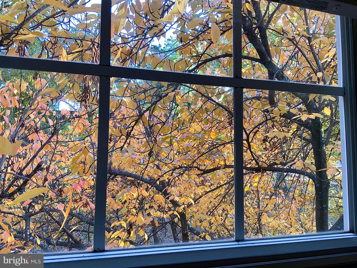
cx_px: 178
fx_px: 299
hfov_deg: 61.7
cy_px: 134
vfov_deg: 48.2
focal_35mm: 29
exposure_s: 1/60
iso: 32
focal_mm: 3
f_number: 1.8
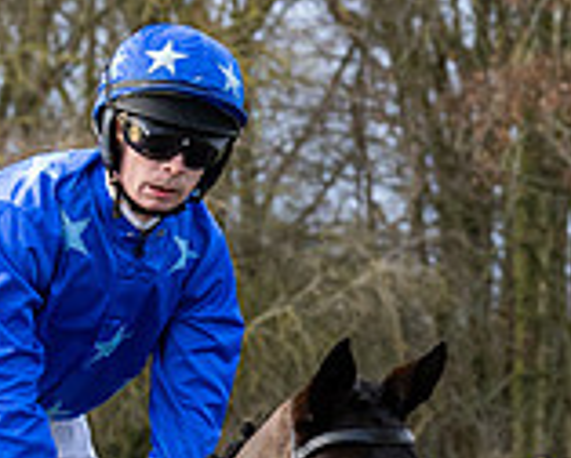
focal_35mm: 518
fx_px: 8765
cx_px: 422
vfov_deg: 3.0
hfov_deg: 3.7
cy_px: 578
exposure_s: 1/800
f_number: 5
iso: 800
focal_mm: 74
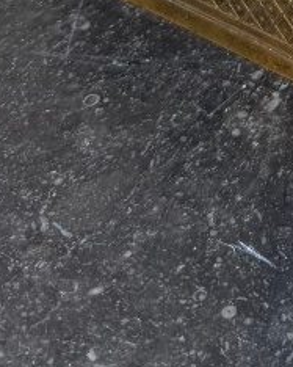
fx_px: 1302
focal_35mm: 120
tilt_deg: -25.1
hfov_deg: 11.9
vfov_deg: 13.5
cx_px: 511
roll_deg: +2.9
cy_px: -392
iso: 64
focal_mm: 6.76
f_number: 1.78
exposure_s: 1/161
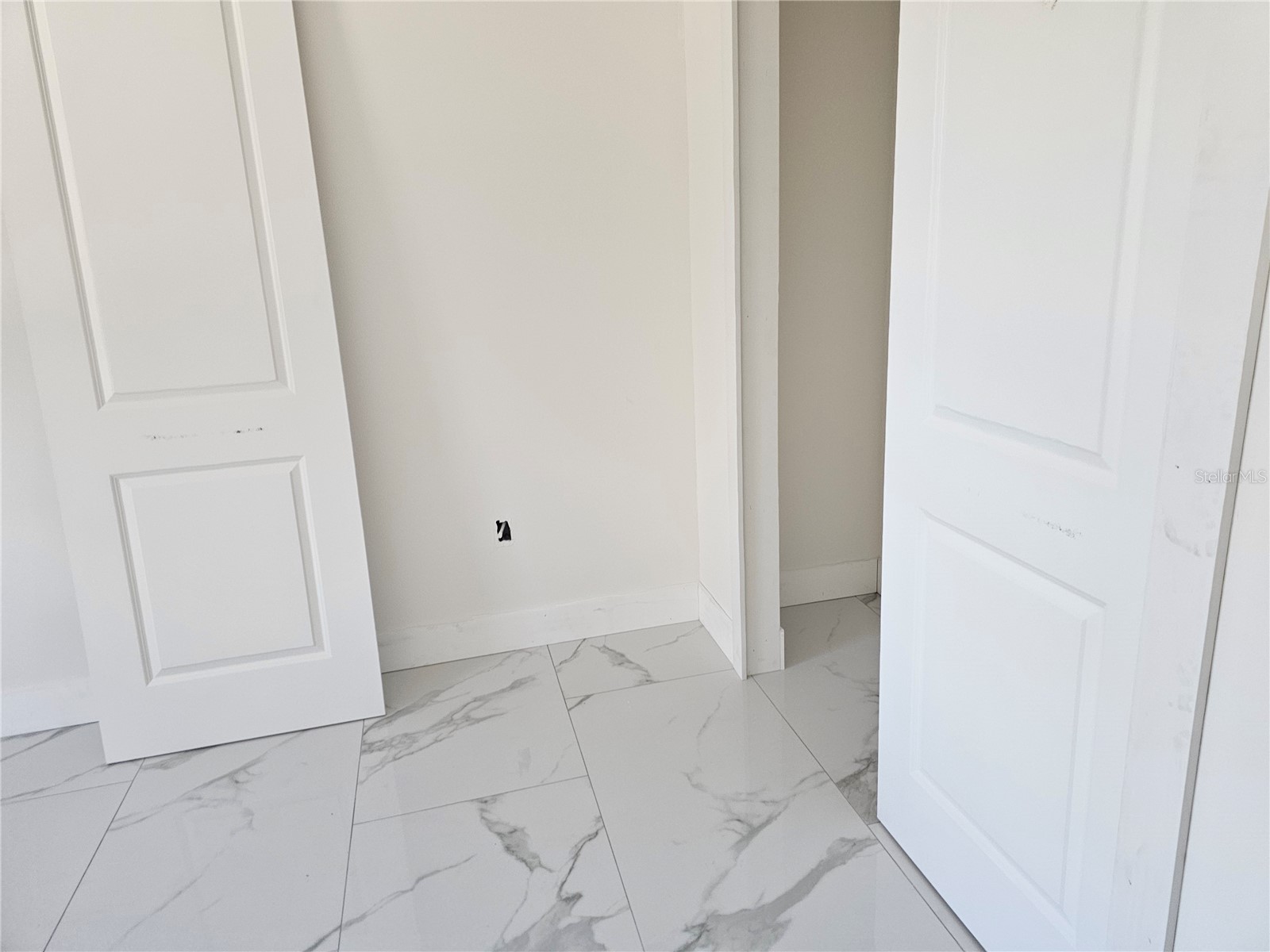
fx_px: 844
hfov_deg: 73.9
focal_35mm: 23
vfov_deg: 58.9
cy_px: 476
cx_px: 635
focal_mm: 6.3
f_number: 1.7
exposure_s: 1/180
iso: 200
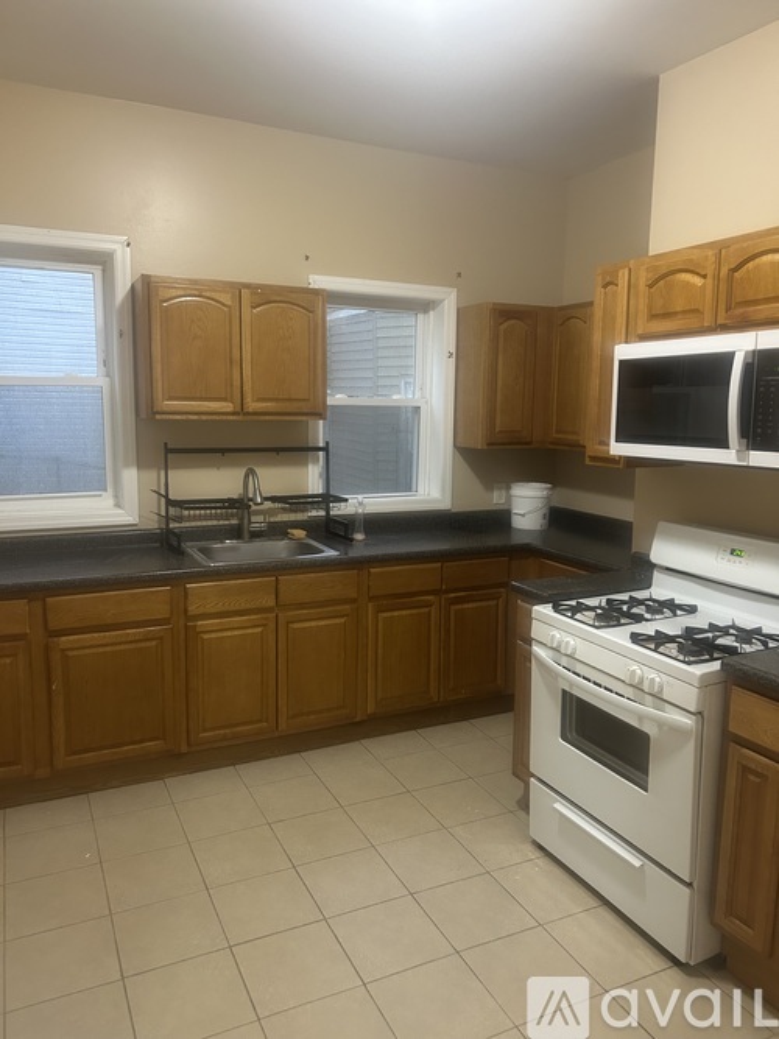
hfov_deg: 53.0
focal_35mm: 26
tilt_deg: -7.5
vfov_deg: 67.3
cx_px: 390
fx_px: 780
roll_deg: -0.9
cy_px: 520
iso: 320
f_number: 1.5
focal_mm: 5.7
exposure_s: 1/60
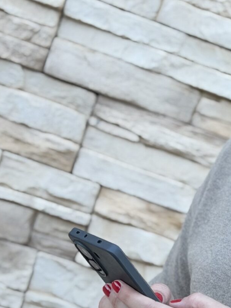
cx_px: 283
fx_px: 1352
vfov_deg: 12.8
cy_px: 329
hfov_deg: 9.6
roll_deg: -21.8
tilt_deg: -7.1
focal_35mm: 152
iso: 64
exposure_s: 1/236
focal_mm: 6.76
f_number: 1.78
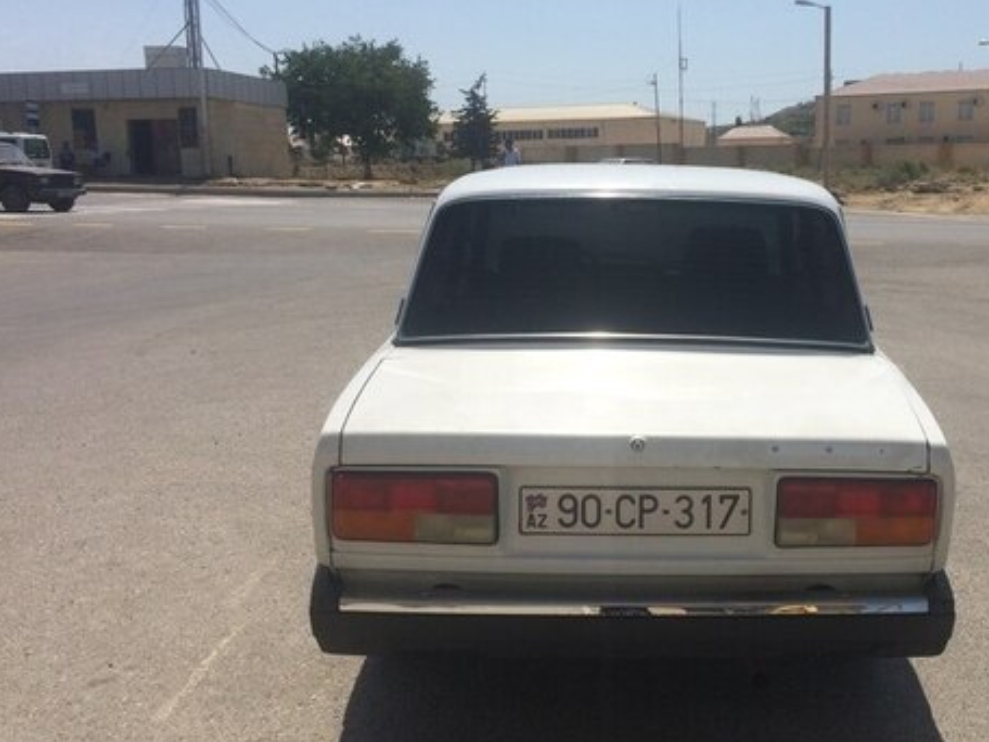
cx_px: 683
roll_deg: -0.9
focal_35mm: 42
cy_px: 396
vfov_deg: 34.3
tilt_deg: -11.1
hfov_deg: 44.0
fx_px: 1200
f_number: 2.2
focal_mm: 4.15
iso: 32
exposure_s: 1/4115
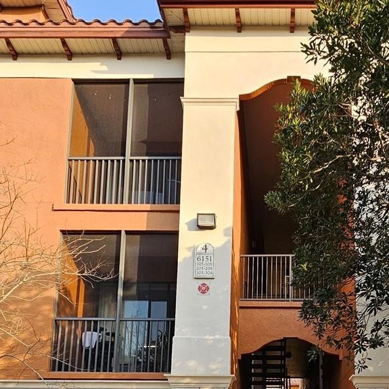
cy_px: 392
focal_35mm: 32
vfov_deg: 43.5
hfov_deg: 49.6
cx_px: 279
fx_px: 407
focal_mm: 2.2
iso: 50
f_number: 2.2
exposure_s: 1/349
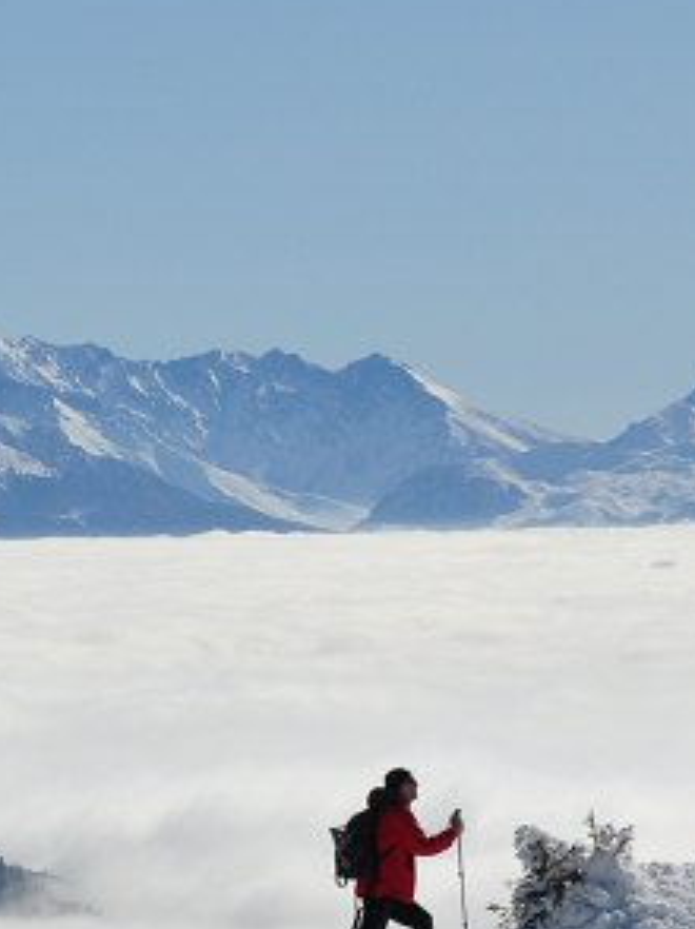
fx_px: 8150
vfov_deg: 6.5
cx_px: 145
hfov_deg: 4.9
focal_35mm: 304
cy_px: 803
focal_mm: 62
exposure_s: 1/800
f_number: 13
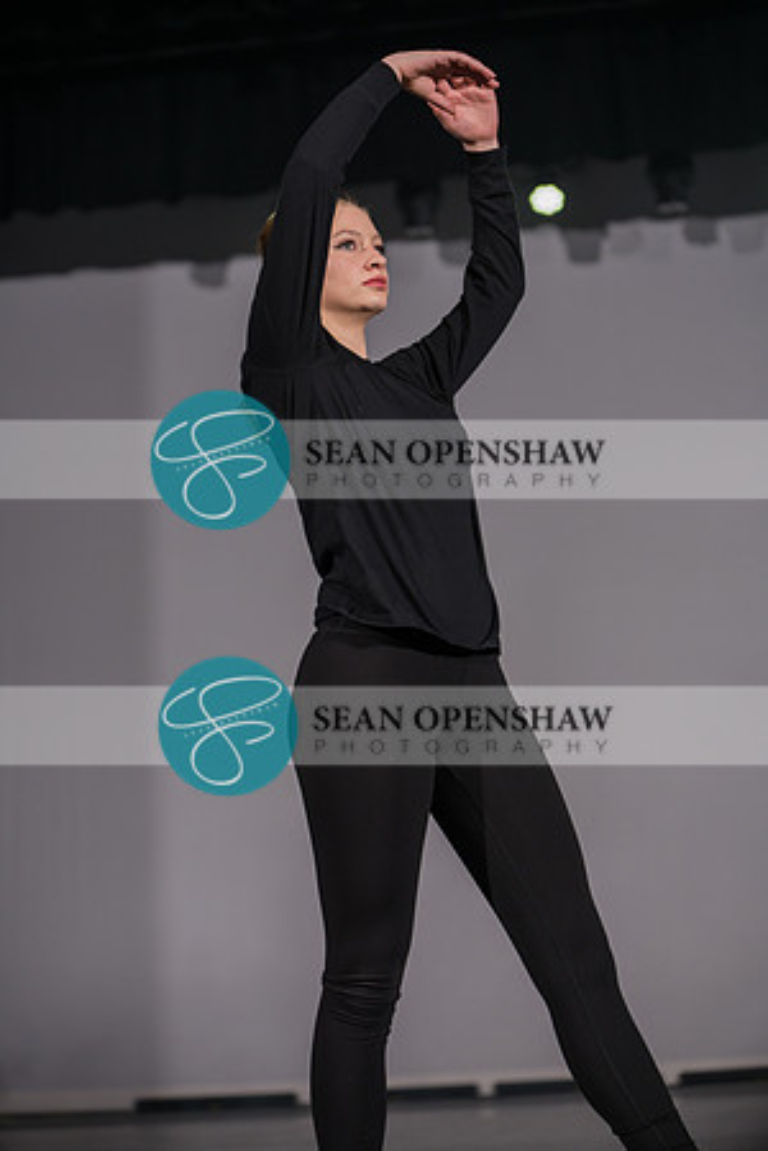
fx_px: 2240
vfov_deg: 28.8
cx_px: 384
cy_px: 576
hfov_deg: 19.5
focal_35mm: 70
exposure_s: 1/500
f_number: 3.2
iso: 400
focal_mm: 70
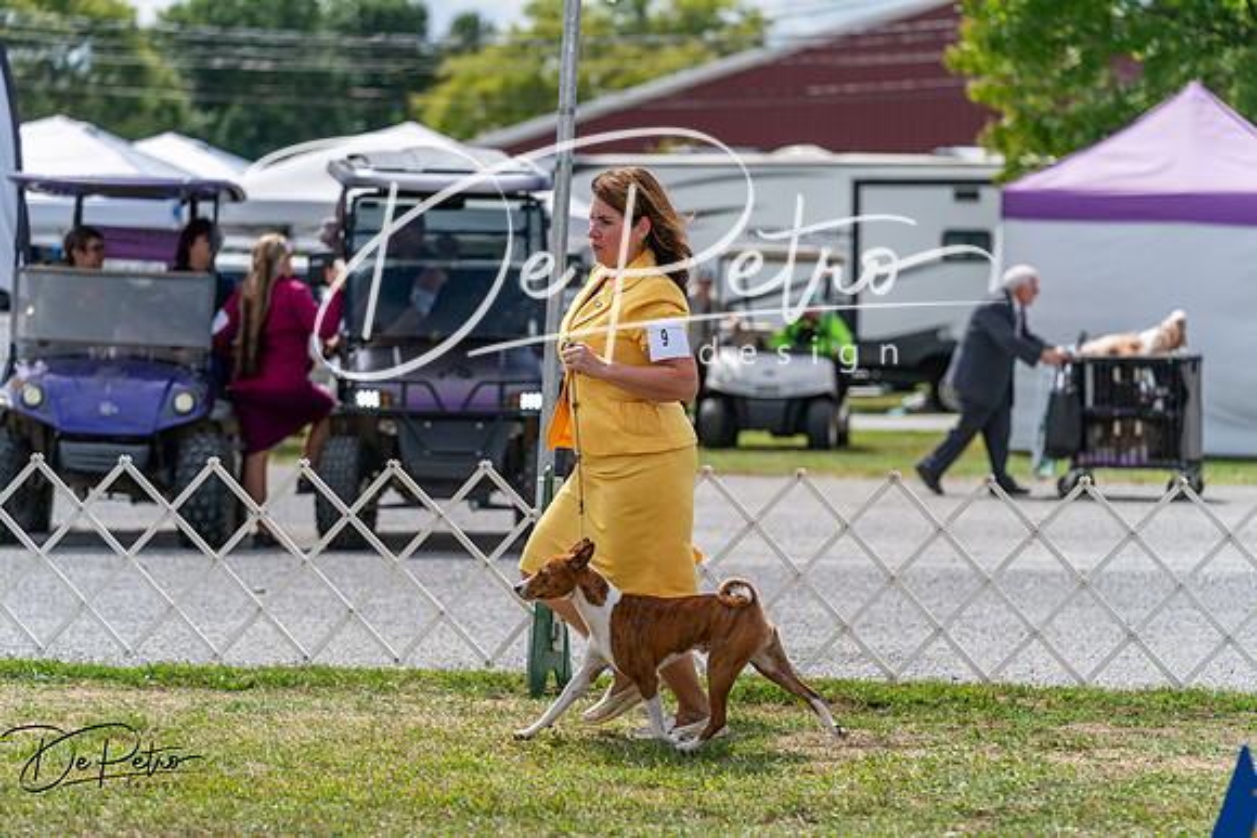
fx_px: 4784
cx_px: 628
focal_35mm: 137
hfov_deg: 15.0
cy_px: 419
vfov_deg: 10.0
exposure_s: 1/1600
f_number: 4
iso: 125
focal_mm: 137
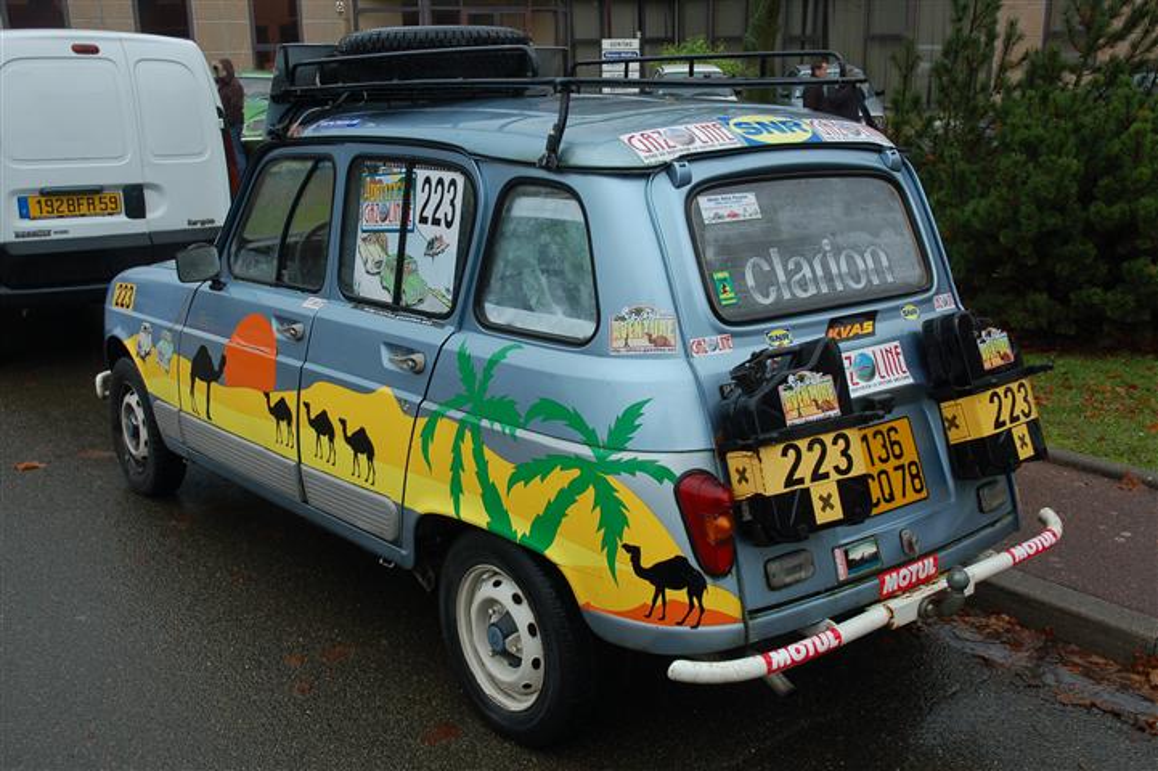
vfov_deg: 33.0
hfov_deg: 47.9
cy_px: 386
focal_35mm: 40
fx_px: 1302
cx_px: 579
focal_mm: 27
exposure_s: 1/125
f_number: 5.6
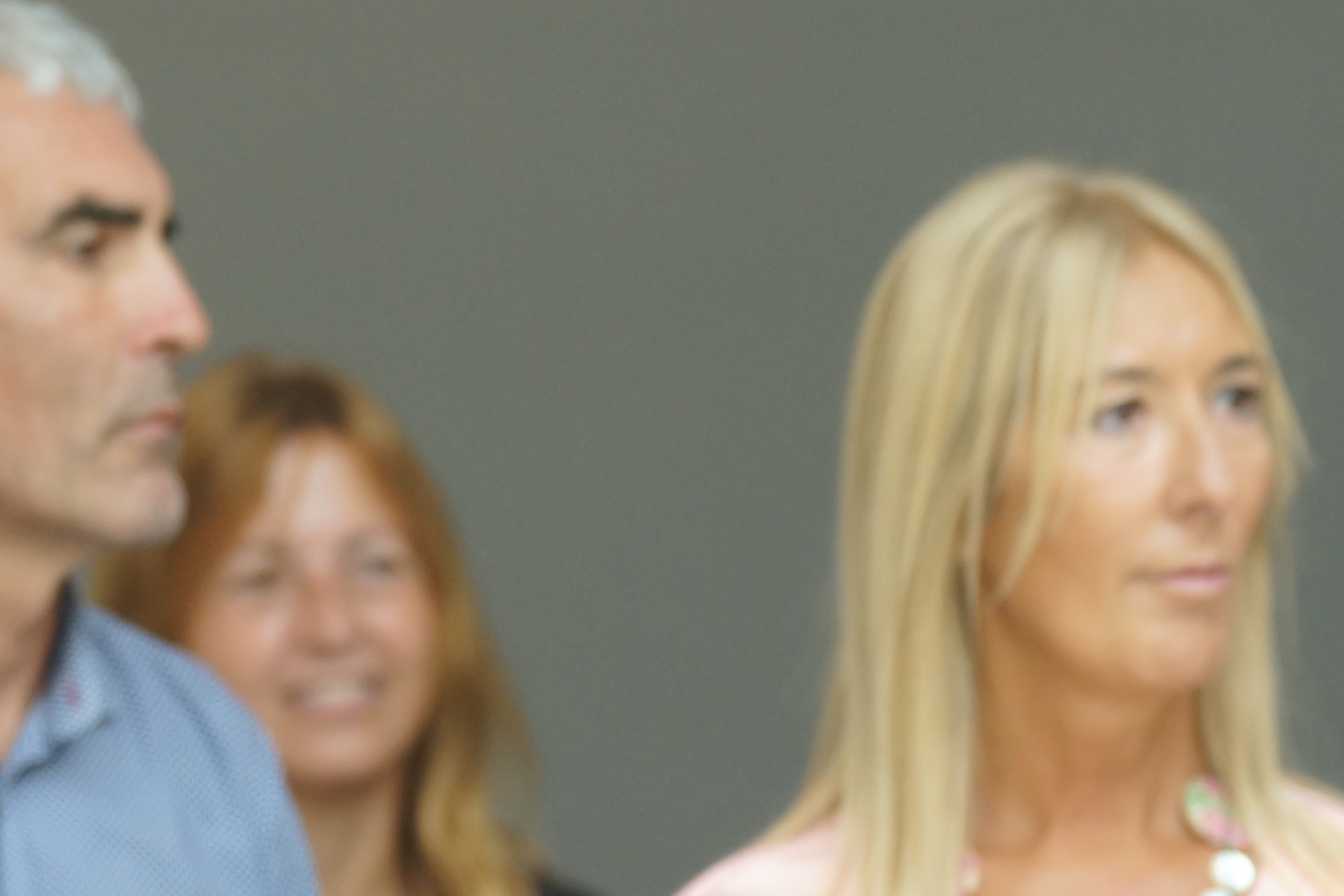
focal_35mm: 706
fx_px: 26353
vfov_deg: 1.9
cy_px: 947
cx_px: 813
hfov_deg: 2.9
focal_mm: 200
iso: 640
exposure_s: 1/50
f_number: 5.6
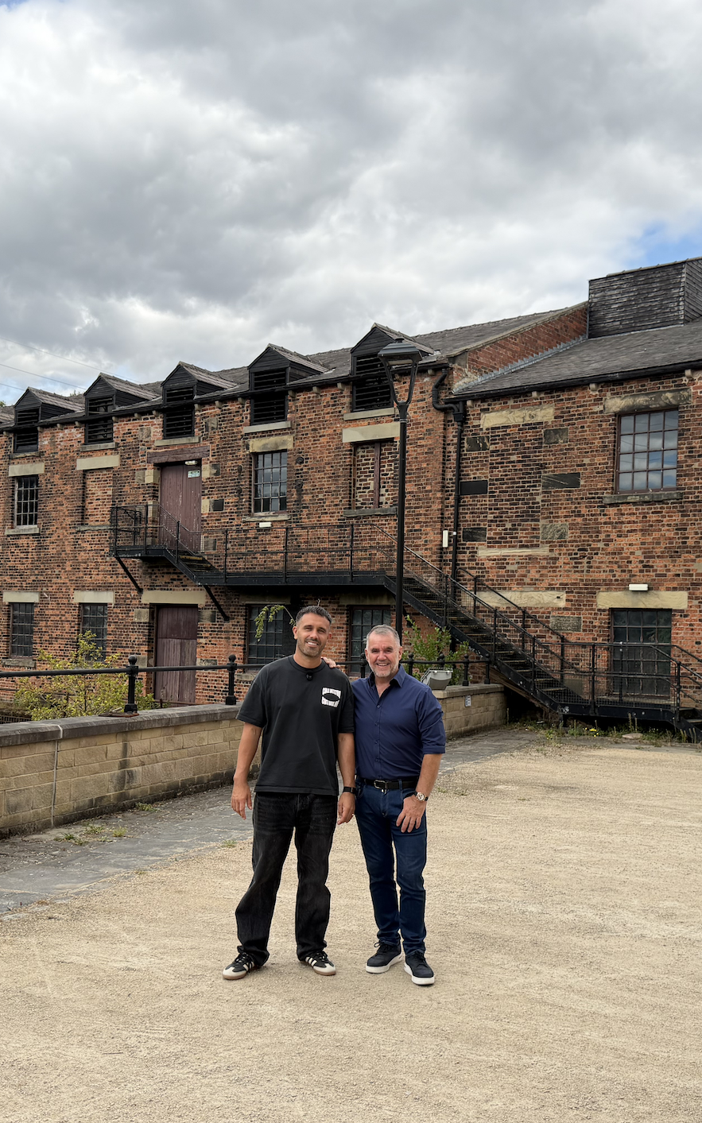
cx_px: 359
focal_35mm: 36
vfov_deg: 54.0
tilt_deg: +2.2
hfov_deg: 35.3
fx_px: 1102
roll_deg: -2.0
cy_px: 594
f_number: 1.78
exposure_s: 1/2110
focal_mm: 6.76
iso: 100
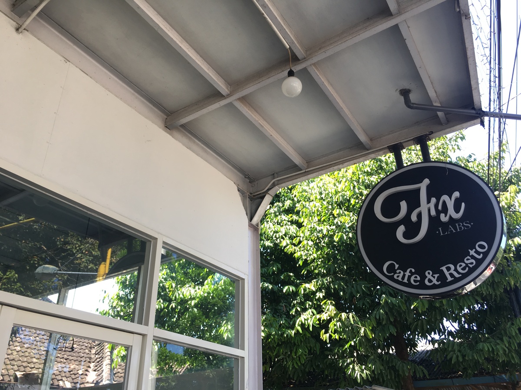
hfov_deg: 61.7
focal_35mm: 29
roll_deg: +1.1
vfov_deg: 48.2
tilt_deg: +29.4
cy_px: 195
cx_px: 260
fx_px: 436
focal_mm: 4.15
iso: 25
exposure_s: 1/107
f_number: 2.2
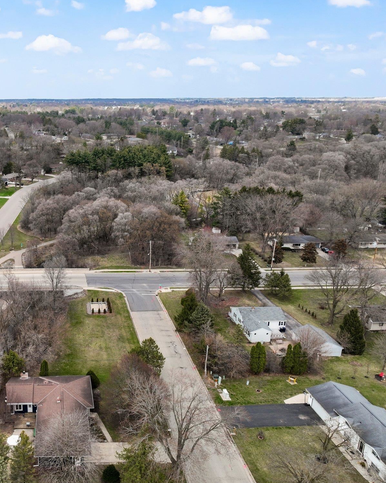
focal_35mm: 32
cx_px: 67
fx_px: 457
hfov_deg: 43.3
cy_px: 239
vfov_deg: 55.7
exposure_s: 1/50
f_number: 2.8
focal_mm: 12.29
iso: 140
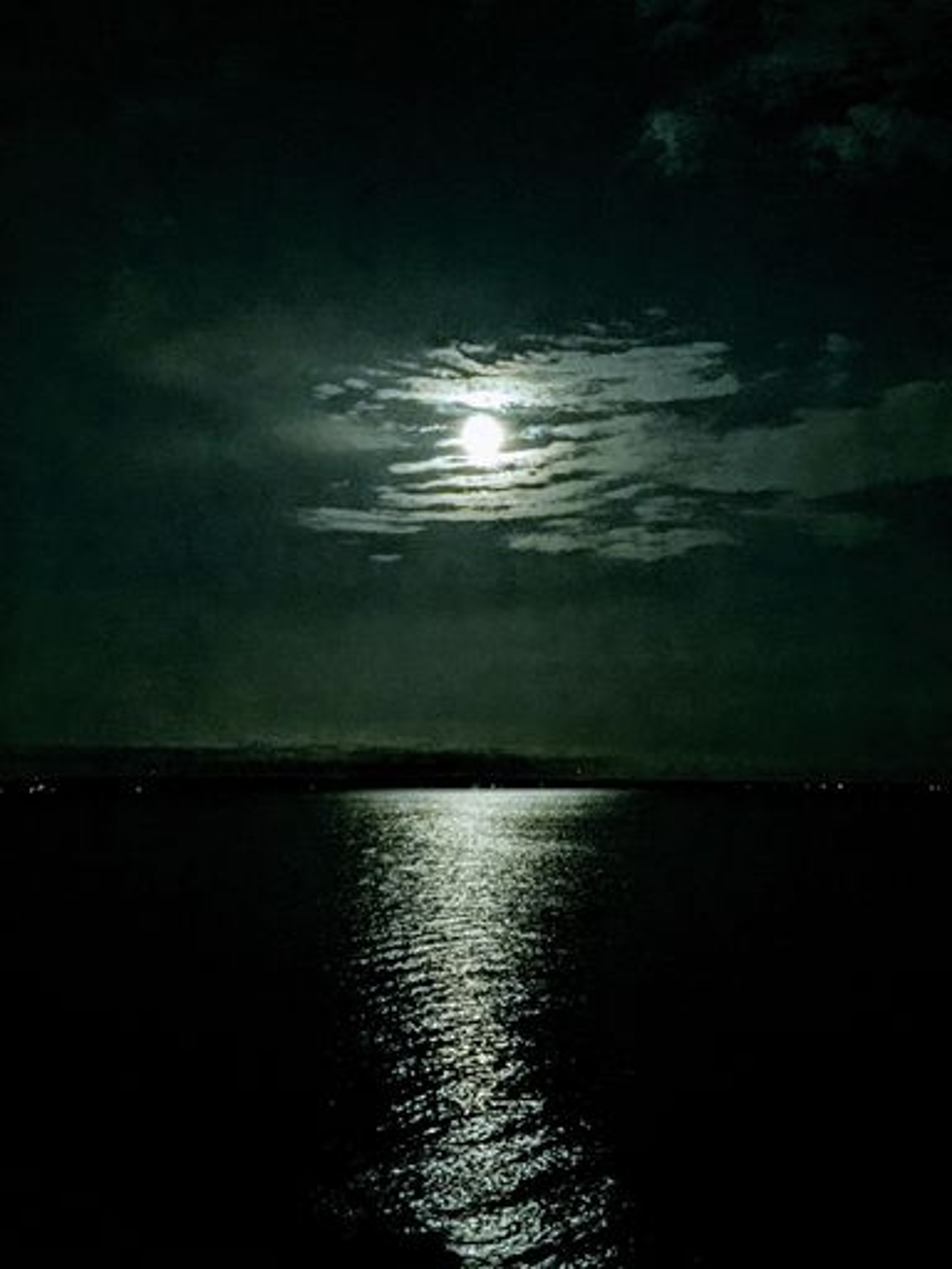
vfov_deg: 61.7
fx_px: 1063
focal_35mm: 29
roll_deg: +0.1
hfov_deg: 48.2
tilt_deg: +8.7
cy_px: 634
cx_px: 476
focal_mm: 4.15
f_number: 2.2
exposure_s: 1/4
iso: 500
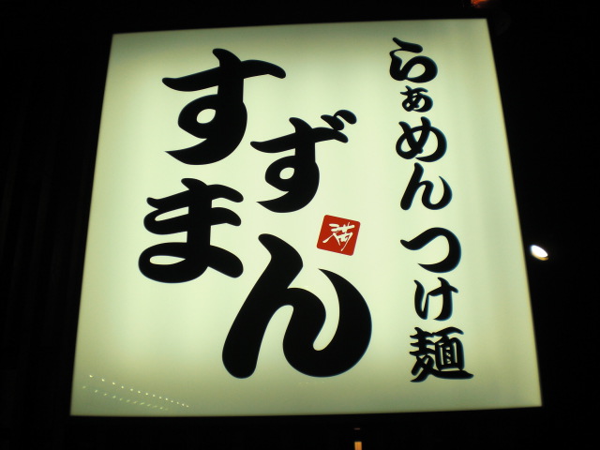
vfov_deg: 37.7
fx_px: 659
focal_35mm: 38
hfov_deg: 49.0
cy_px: 225
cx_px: 300
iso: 64
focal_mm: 6.3
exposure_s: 1/125
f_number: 3.1
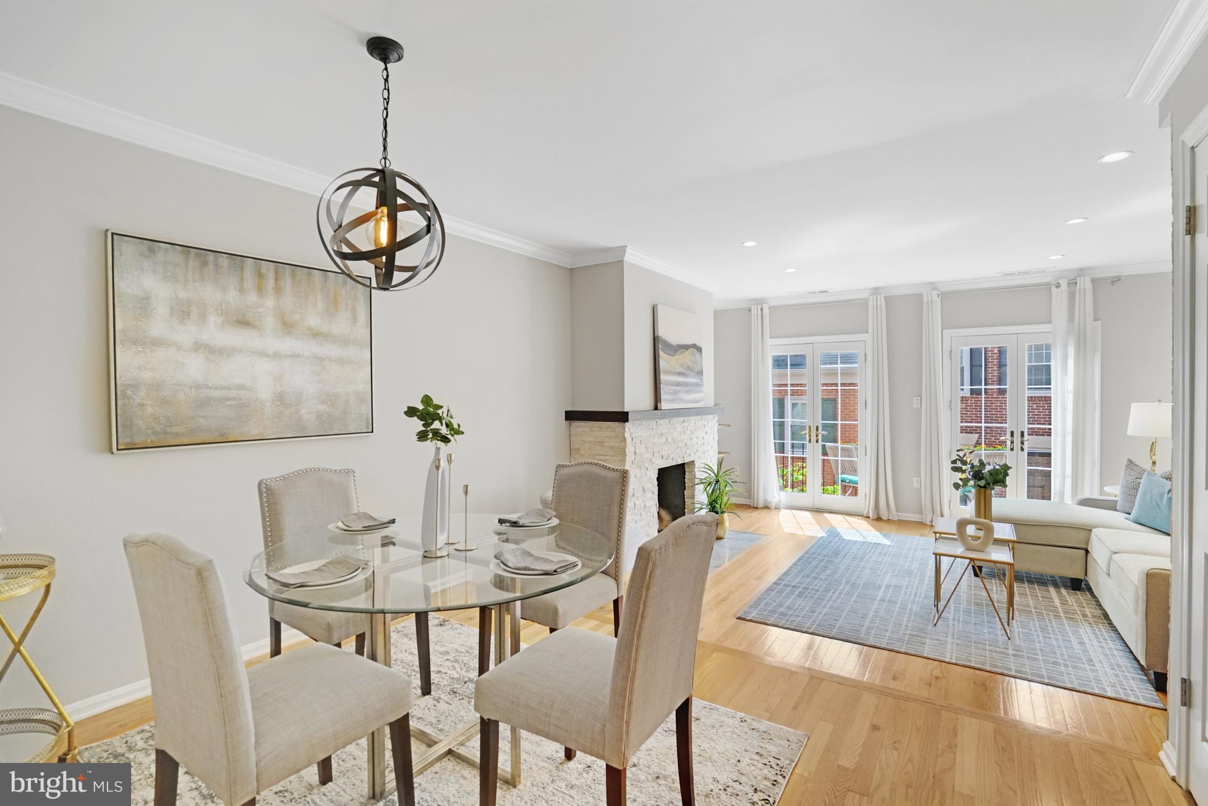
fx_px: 537
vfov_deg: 73.8
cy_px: 403
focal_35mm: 16
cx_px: 604
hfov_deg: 96.7
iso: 1250
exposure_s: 1/100
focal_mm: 16
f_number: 8
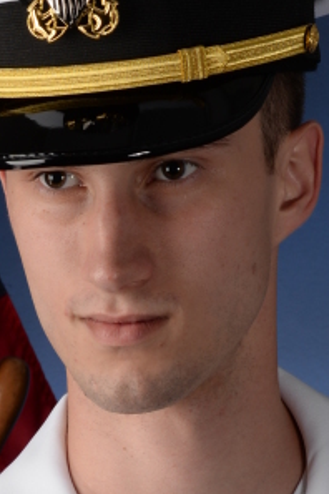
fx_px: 3591
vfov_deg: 7.8
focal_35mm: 262
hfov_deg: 5.2
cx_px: 18
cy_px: 574
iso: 200
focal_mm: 65
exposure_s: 1/200
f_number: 11
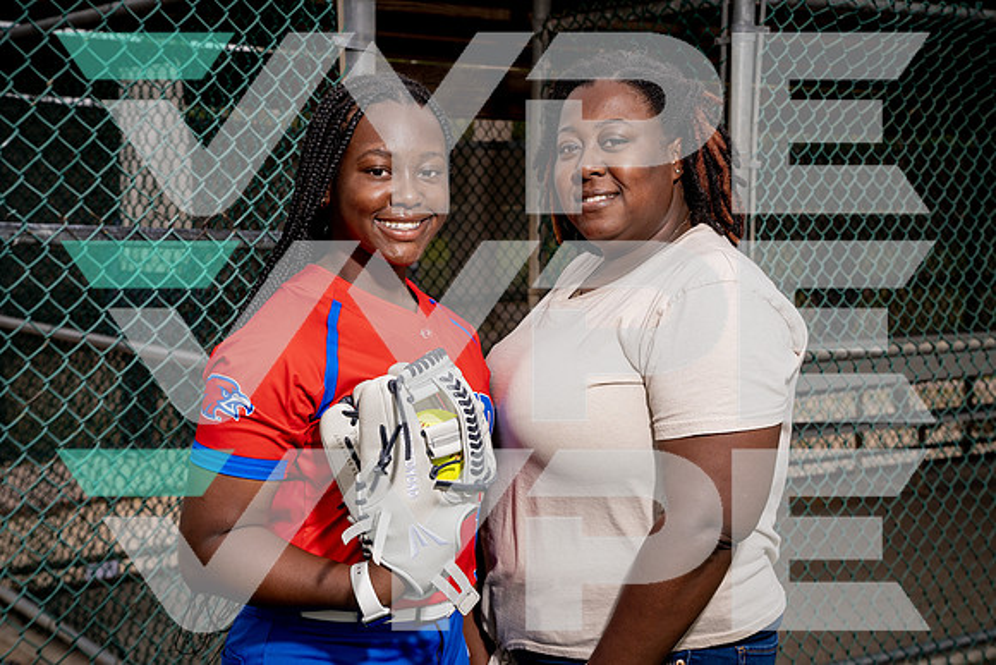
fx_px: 1522
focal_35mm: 55
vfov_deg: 24.6
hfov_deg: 36.2
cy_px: 332
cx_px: 498
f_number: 8
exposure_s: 1/250
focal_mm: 55
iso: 100
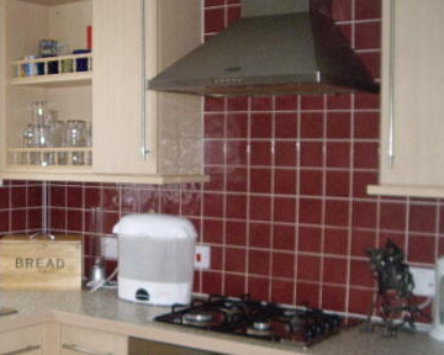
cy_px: 216
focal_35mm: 60
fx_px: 788
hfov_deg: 30.8
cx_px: 99
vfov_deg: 25.3
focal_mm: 6.2
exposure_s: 1/40
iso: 200
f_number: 2.7
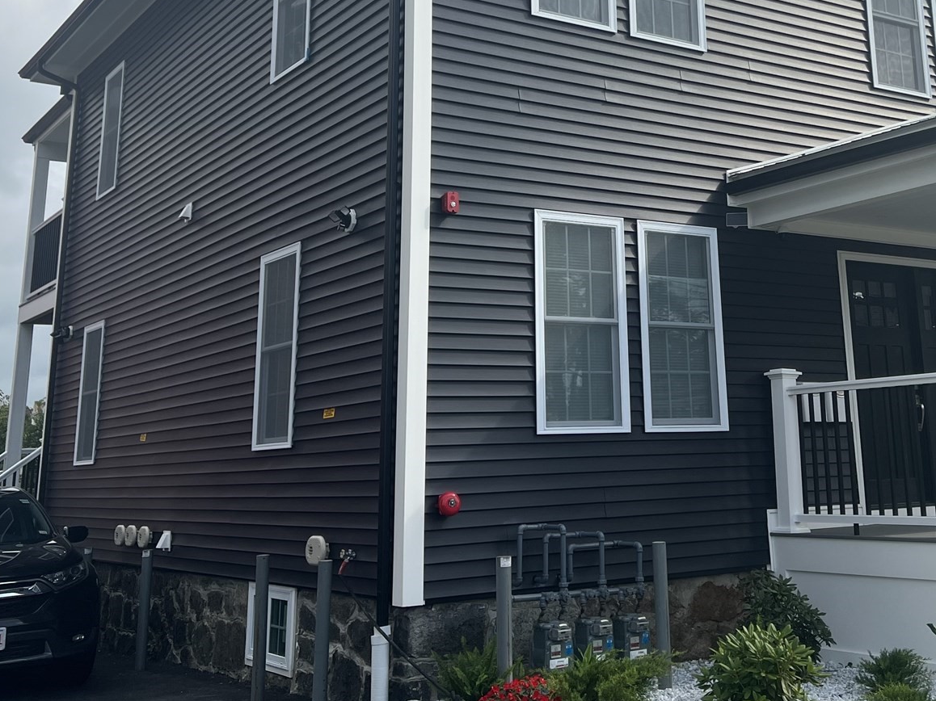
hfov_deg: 40.6
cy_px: 122
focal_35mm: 46
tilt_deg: +18.3
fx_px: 1244
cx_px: 639
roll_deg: +2.5
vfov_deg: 30.6
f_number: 1.5
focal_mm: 5.7
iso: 50
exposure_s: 1/3571
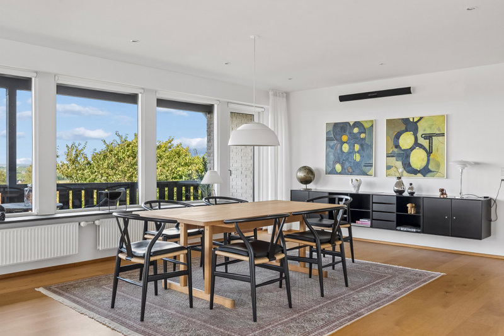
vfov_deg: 43.6
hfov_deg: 61.9
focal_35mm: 30
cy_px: 168
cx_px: 252
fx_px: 420
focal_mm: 30
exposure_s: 1/125
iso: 800
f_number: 8
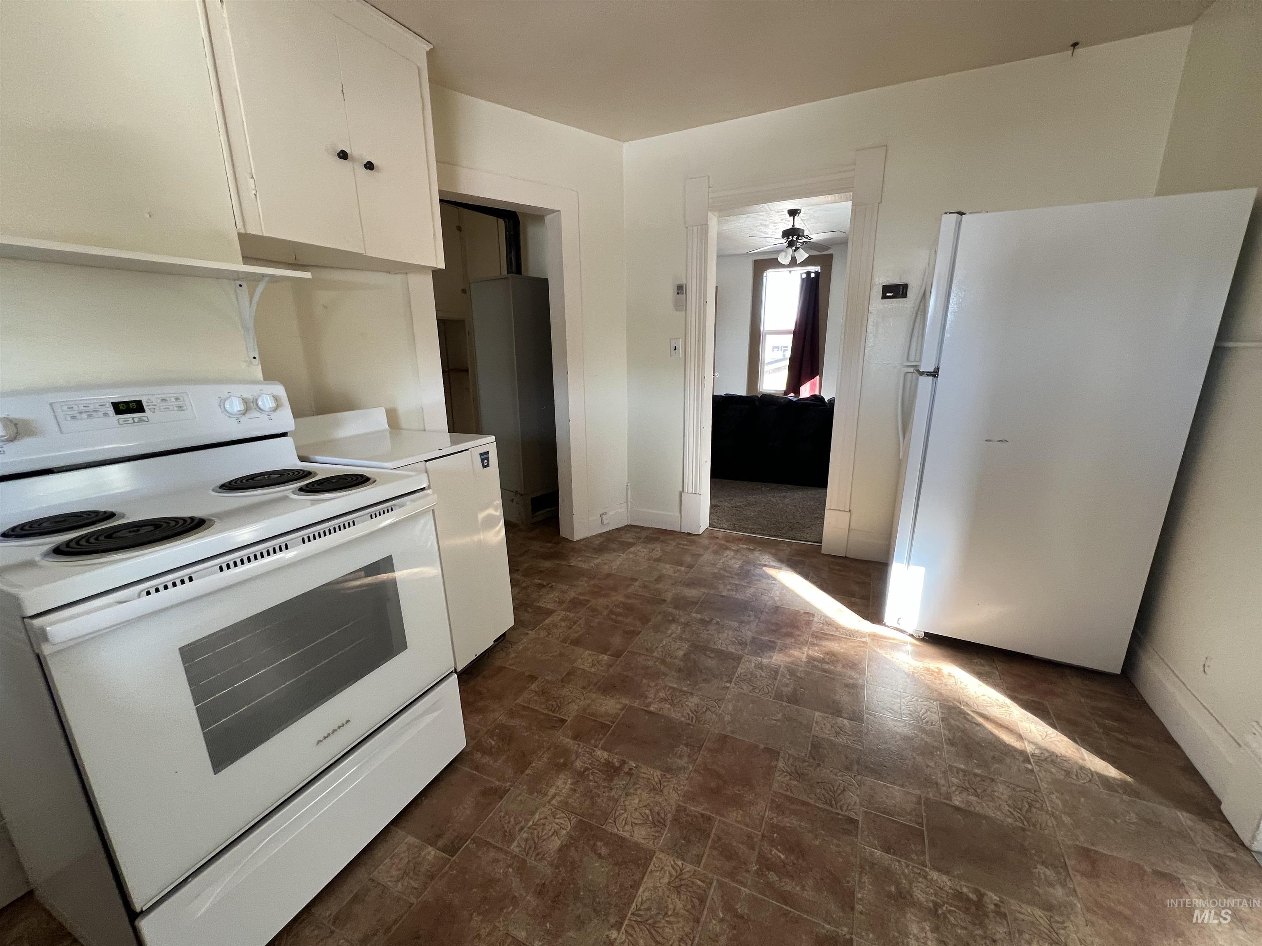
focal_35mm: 13
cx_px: 631
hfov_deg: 106.2
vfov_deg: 89.9
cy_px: 473
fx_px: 474
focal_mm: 1.57
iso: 160
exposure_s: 1/99
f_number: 1.8
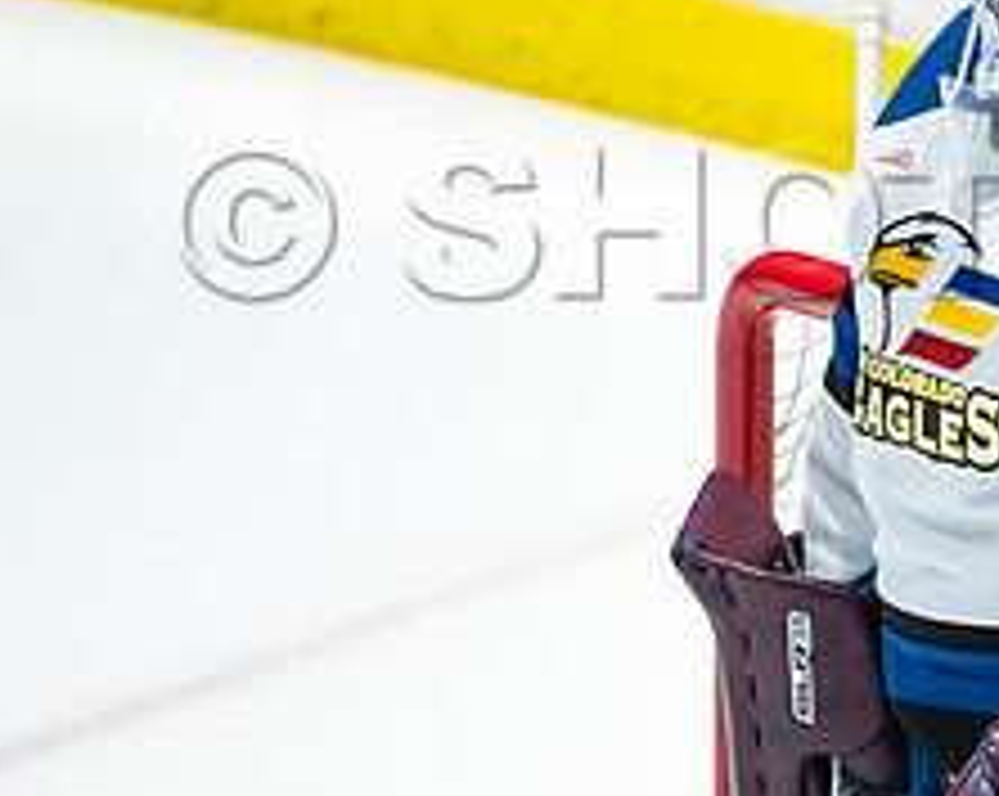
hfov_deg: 1.3
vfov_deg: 1.0
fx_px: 43494
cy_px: 178
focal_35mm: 1473
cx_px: 1269
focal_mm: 600
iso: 2000
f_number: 4
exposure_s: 1/800
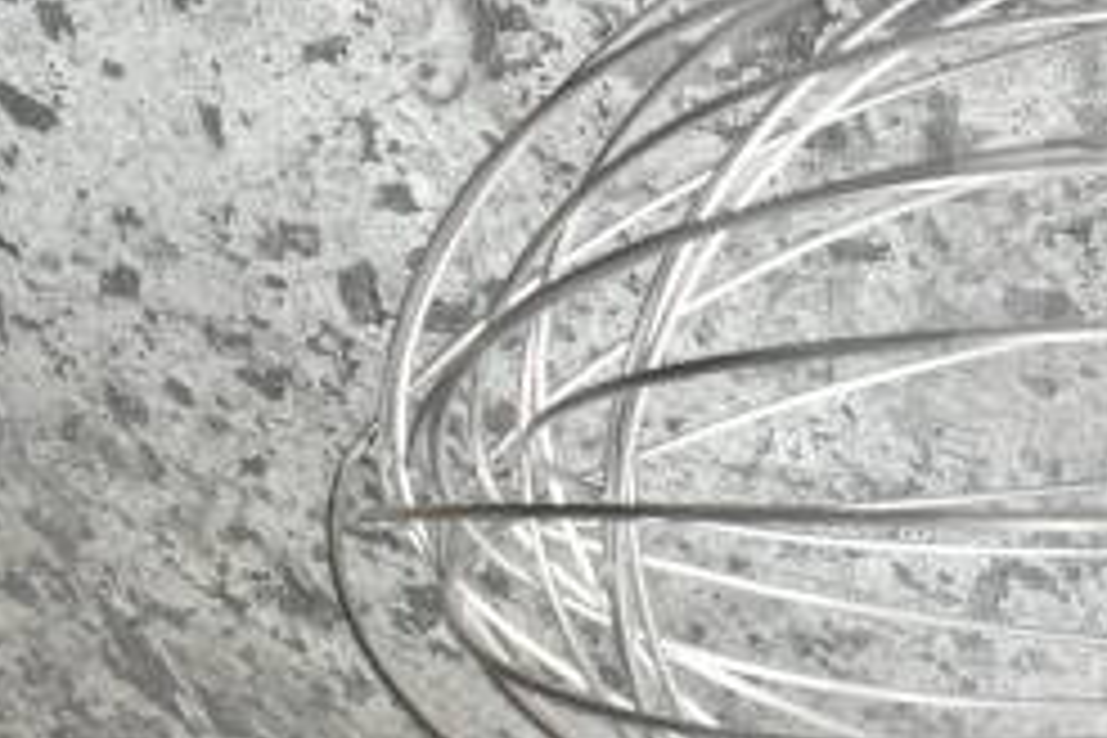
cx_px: 1336
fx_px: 2521
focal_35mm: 82
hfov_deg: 22.7
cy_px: 439
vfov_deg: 16.6
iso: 1600
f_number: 7.1
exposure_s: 1/200
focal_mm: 22
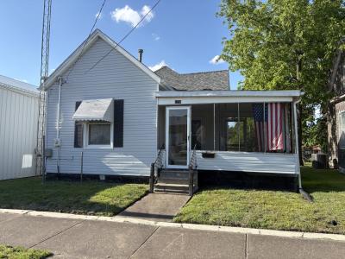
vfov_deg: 53.1
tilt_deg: +4.5
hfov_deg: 67.3
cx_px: 172
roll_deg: -0.3
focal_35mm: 26
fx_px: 259
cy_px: 130
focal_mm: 5.96
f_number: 1.6
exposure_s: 1/1901
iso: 50
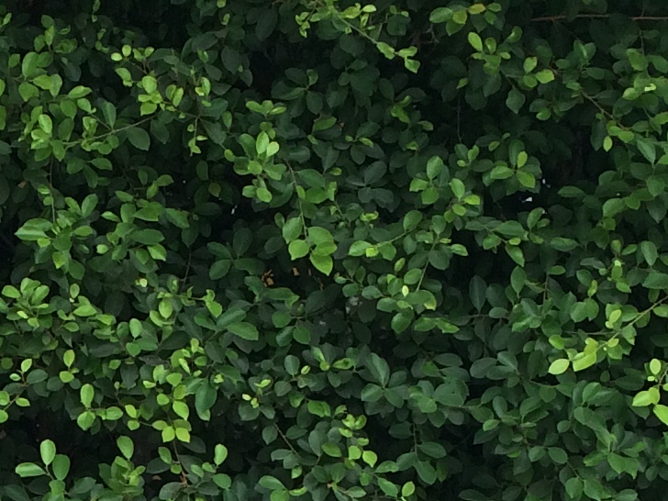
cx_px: -58
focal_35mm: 130
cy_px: 750
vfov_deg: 11.0
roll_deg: -1.4
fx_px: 2509
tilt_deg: +4.8
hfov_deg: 14.8
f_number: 2.2
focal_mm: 4.15
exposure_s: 1/461
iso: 32
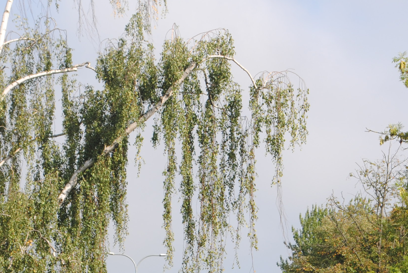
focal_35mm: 194
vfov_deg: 7.1
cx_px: 256
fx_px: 2203
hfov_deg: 10.6
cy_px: 248
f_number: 6.3
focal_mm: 55
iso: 100
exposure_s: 1/160
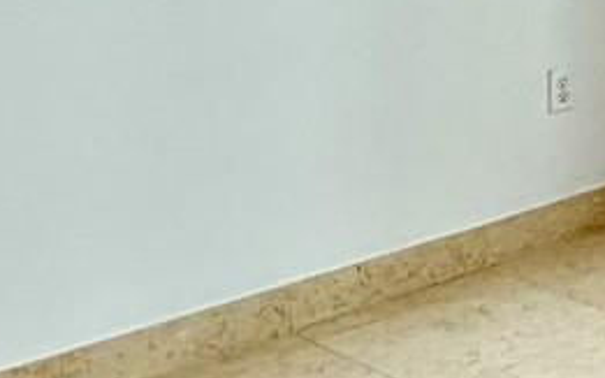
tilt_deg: -3.3
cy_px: -197
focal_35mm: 91
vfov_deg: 13.5
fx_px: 1500
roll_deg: -1.6
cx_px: 1298
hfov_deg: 16.1
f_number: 2.2
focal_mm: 2.22
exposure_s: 1/502
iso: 50
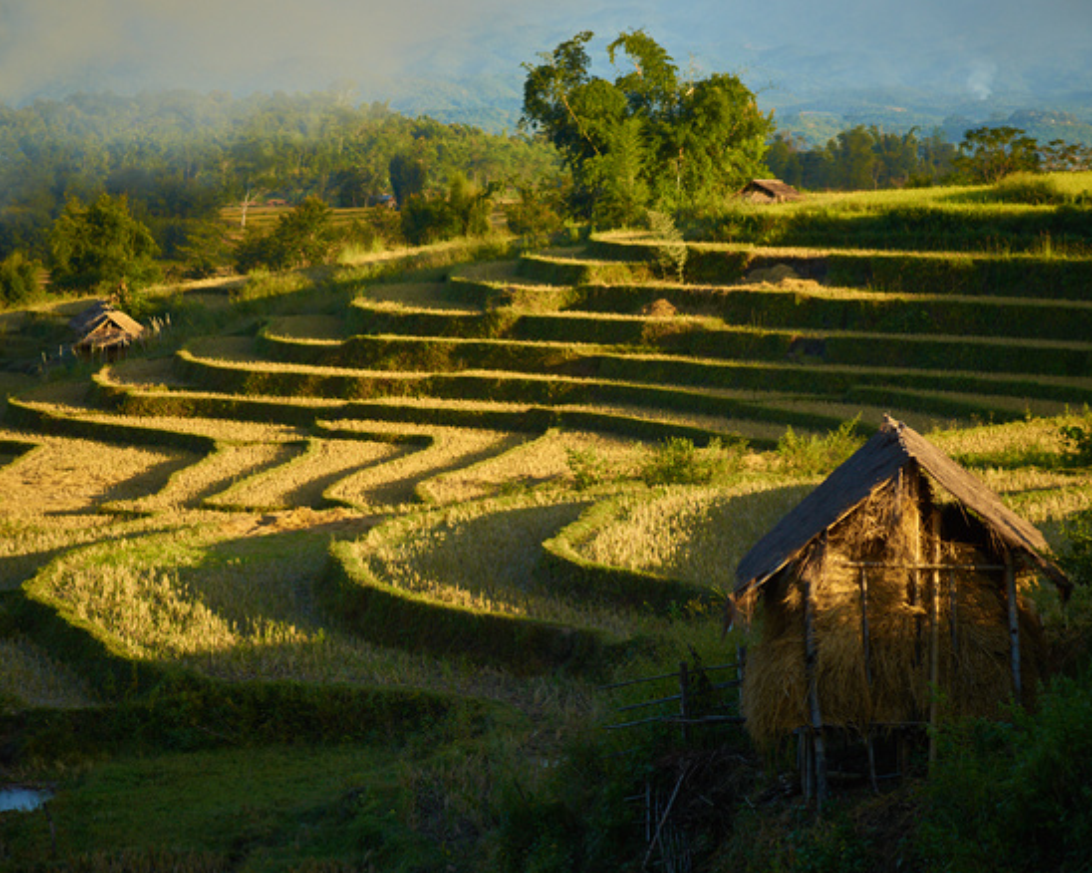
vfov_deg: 12.8
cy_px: 428
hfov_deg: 16.0
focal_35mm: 120
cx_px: 540
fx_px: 3877
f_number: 4
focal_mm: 100
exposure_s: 1/750
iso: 200
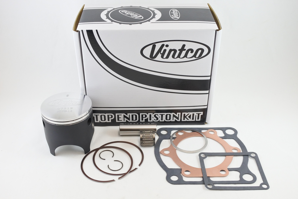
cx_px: 149
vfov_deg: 36.9
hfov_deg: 53.1
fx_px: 298
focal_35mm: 36
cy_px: 100
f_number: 4
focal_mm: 13.4
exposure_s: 1/125
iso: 450
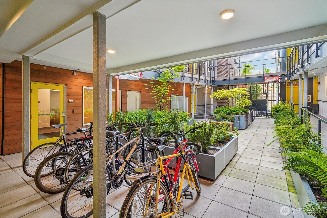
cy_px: 109
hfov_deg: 96.7
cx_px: 164
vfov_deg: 73.7
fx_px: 145
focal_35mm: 16
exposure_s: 1/25
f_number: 8
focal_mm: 16
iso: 1600
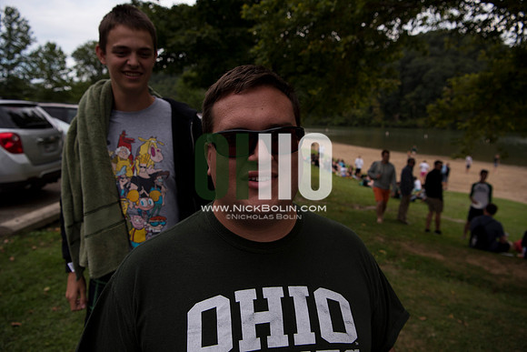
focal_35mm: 24
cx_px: 264
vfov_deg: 53.2
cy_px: 176
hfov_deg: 73.7
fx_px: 351
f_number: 5
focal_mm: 24
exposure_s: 1/1250
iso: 640
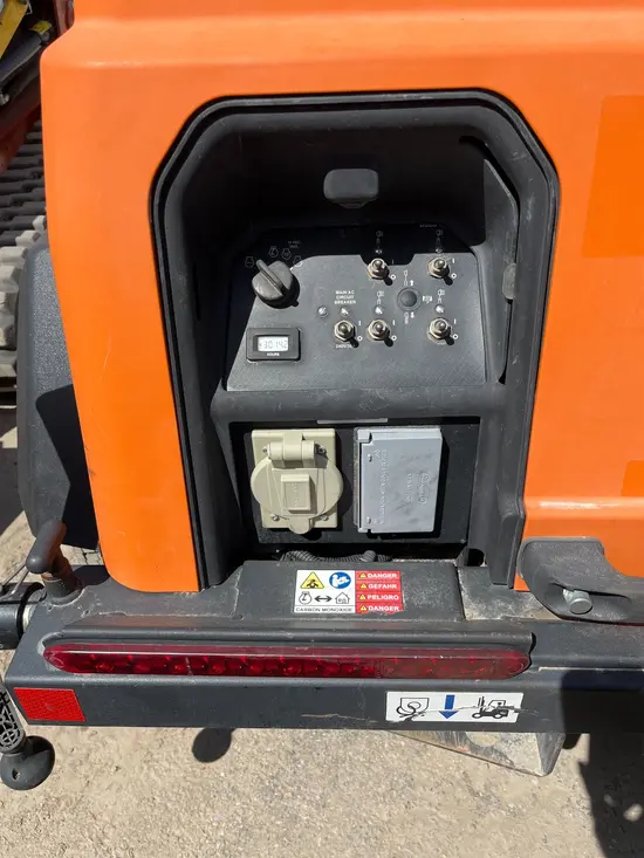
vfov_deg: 67.3
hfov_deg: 53.1
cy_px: 429
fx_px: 645
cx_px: 322
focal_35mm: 26
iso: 50
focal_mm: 5.1
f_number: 1.6
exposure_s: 1/2967
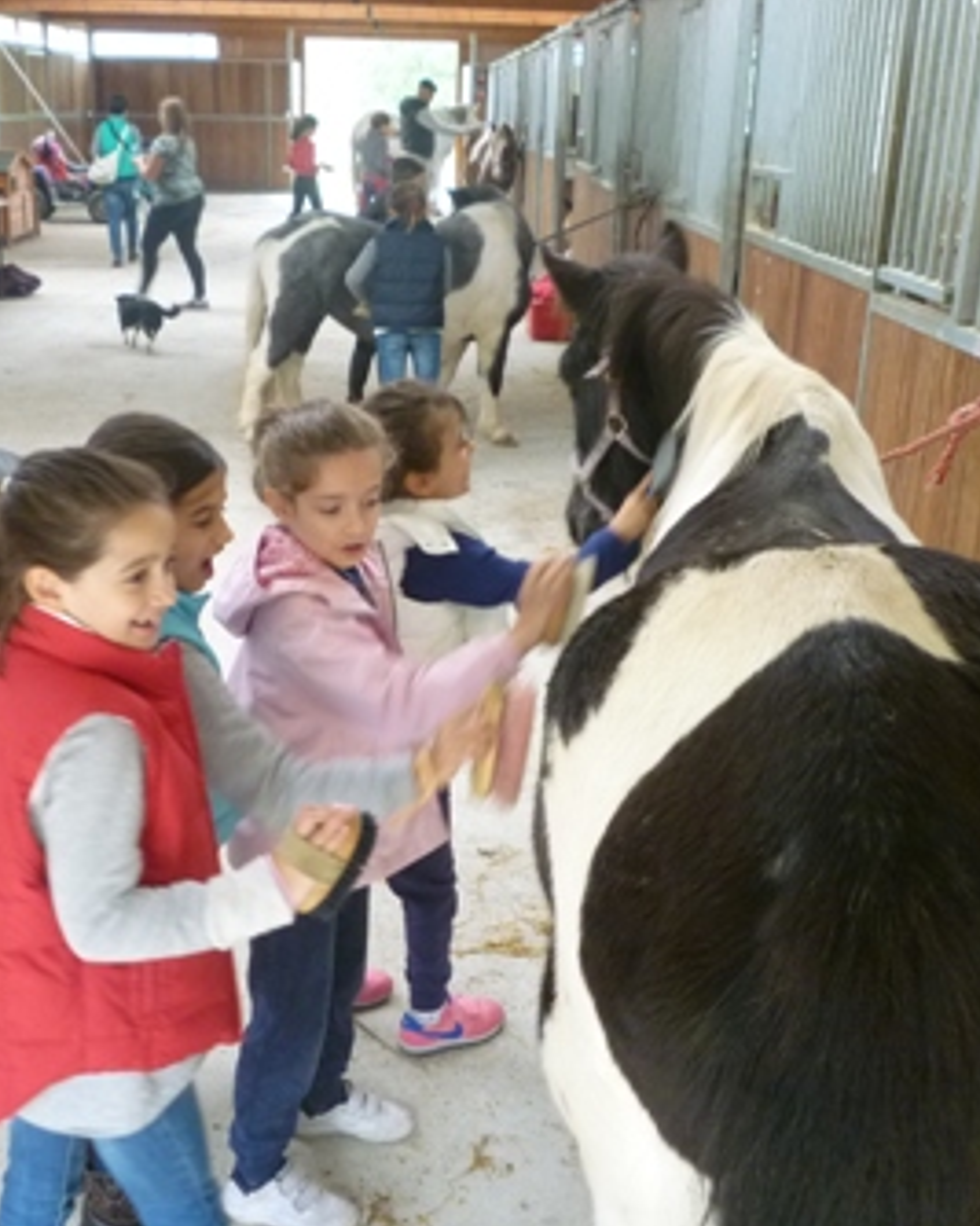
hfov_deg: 39.1
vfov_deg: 48.0
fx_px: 1378
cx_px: 418
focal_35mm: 38
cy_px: 613
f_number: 3.3
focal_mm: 5.2
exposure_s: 1/30
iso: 320
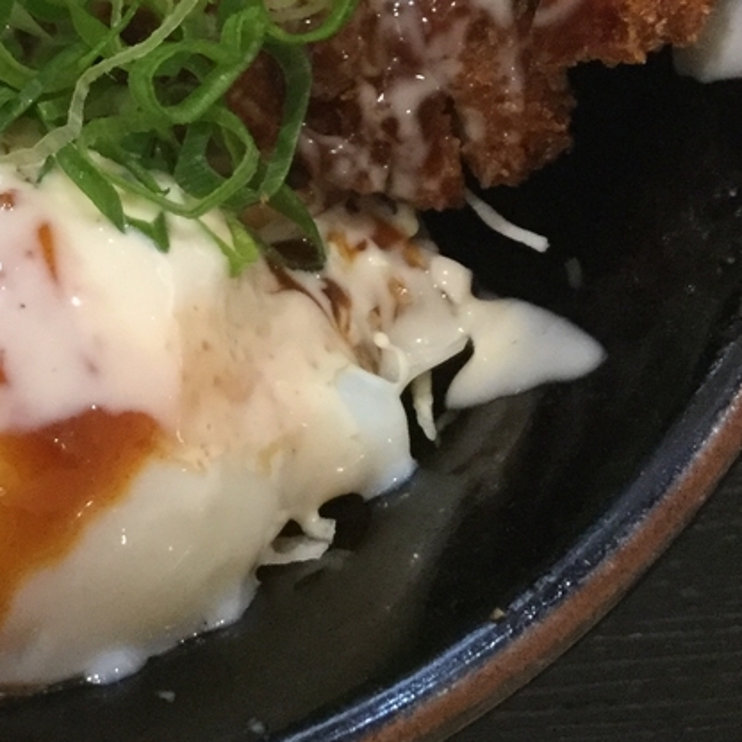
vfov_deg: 21.4
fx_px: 1916
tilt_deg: -65.3
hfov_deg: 21.0
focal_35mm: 79
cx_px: -41
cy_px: 68
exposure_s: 1/30
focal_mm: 3.3
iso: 160
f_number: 2.4
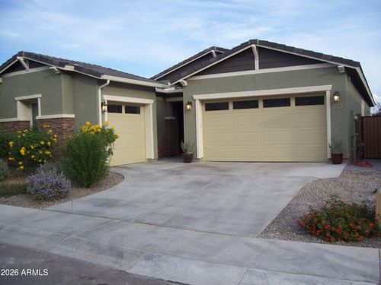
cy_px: 142
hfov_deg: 54.0
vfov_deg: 41.8
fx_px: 374
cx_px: 190
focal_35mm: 34
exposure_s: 1/640
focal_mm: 5.6
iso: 80
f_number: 2.7
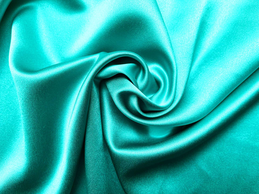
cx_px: 130
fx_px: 194
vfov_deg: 53.0
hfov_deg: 67.3
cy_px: 97
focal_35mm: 26
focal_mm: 5.1
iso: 64
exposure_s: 1/120
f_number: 1.6
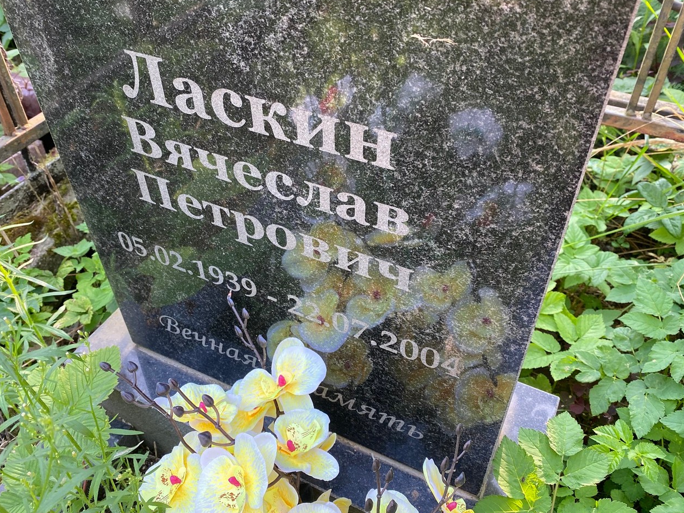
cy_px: 236
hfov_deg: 60.0
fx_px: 593
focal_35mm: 30
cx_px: 331
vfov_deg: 46.8
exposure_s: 1/121
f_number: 1.8
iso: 100
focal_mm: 4.25
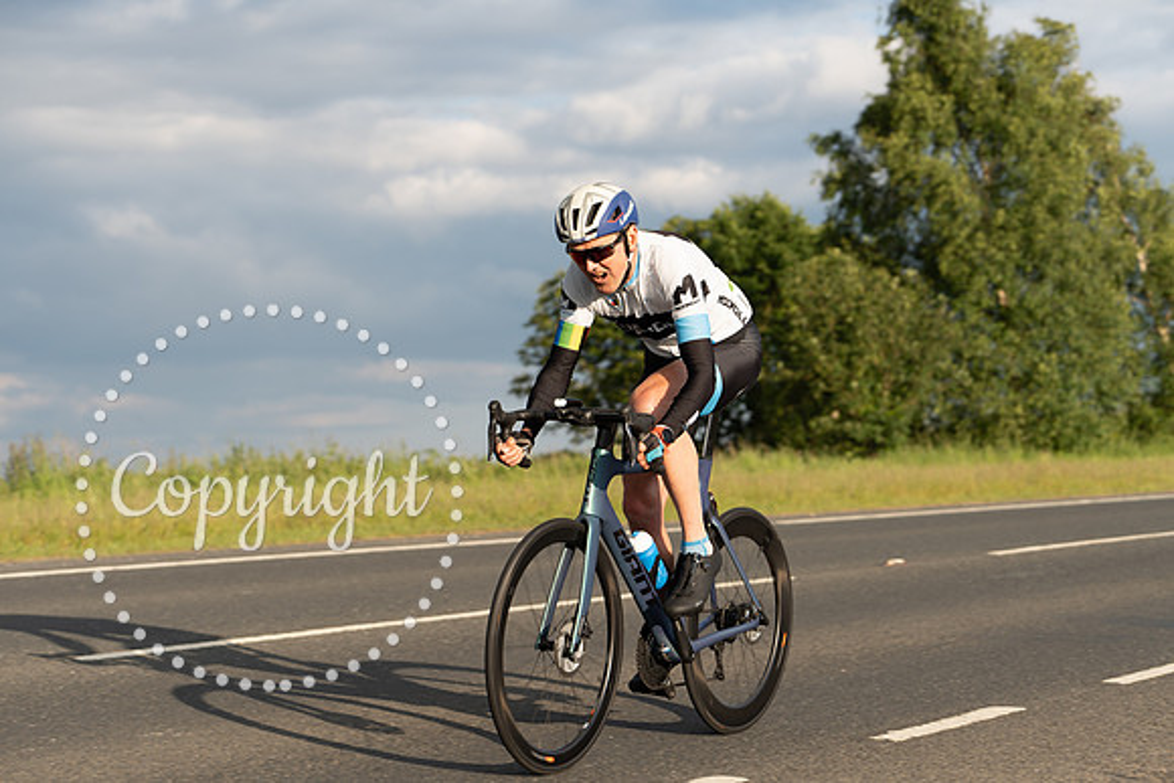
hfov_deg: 26.3
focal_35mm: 77
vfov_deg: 17.7
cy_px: 392
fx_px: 2512
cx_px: 587
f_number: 4
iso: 125
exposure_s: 1/500
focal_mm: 77
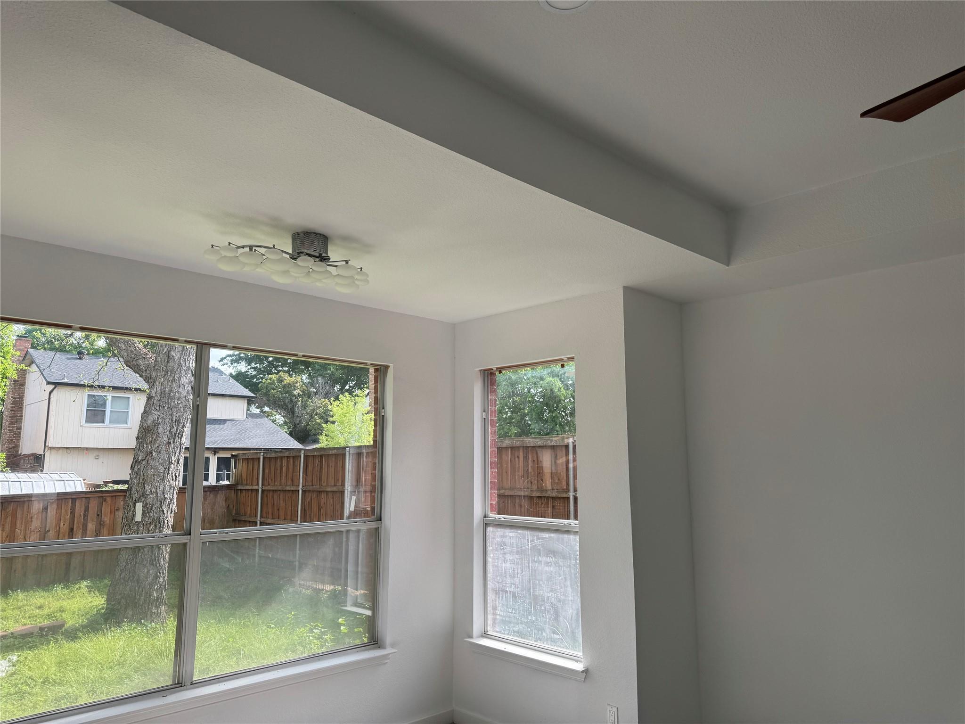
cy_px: 362
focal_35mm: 24
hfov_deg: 71.6
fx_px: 669
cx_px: 482
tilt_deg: +7.2
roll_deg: -1.2
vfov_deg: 56.8
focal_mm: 6.76
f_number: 1.78
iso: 80
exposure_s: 1/639
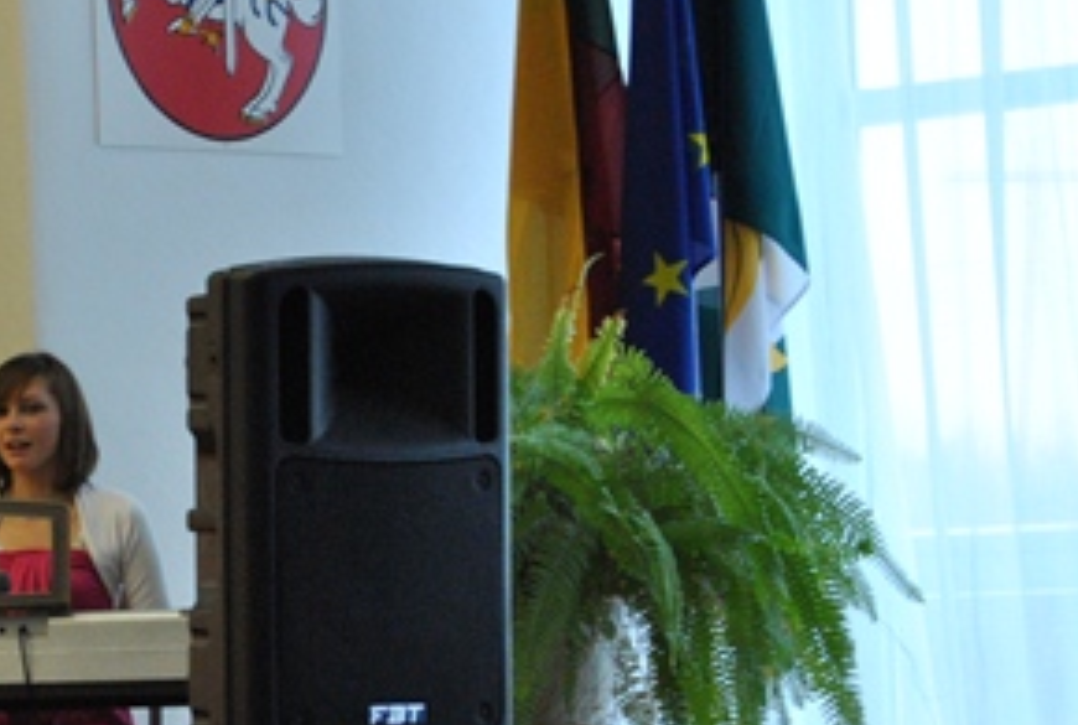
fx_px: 5467
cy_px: 524
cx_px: 26
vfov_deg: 7.6
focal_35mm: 182
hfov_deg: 11.2
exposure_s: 1/60
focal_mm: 55
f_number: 5.6
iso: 800
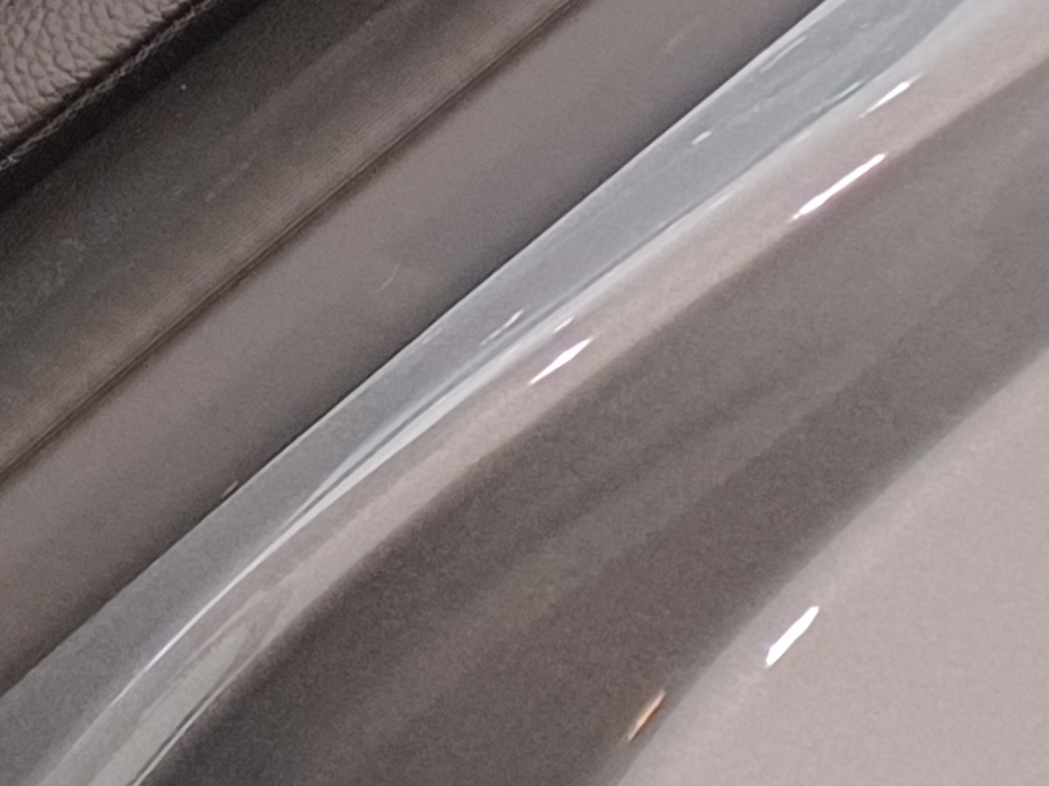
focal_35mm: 152
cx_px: -1588
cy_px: -257
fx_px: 4605
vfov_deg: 9.6
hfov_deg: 10.8
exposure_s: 1/40
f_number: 1.8
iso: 250
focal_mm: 4.6
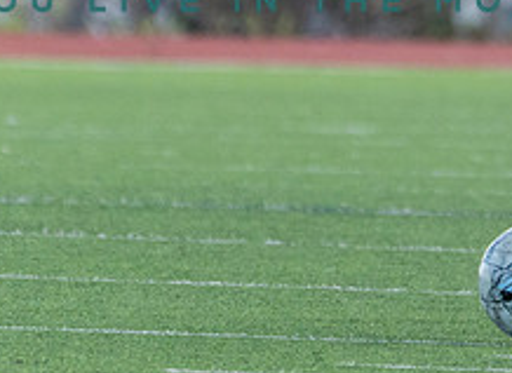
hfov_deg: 1.4
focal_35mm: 1390
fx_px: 20357
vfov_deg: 1.1
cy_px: -73
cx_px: 612
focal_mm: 354
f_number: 8
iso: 1250
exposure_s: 1/1250
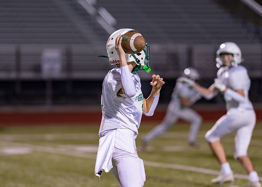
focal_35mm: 222
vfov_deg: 6.5
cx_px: 137
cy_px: 108
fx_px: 1649
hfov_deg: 9.1
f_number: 1.8
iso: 1600
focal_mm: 135
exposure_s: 1/1250
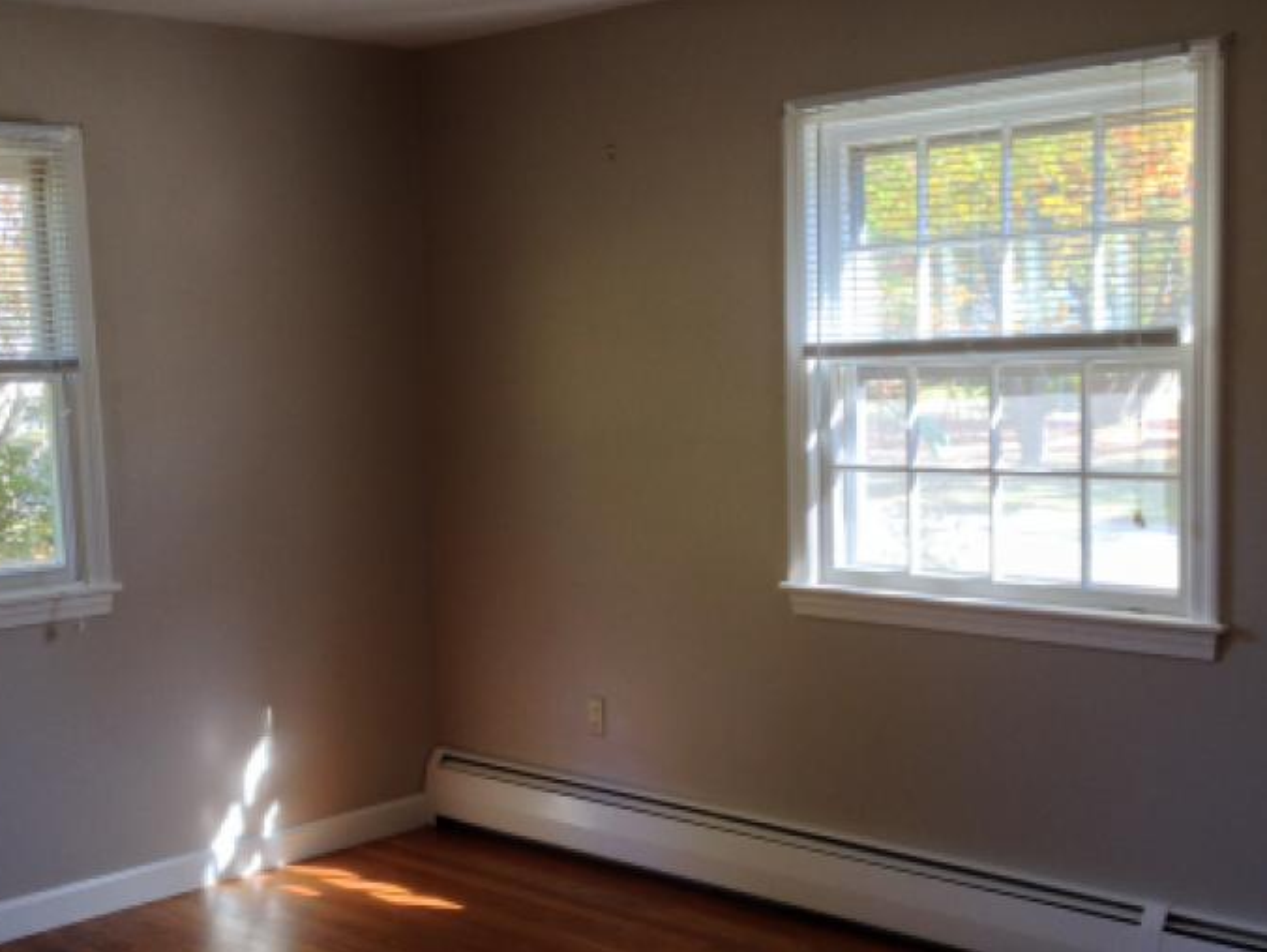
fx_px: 1941
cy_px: 535
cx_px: 632
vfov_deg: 27.5
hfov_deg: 36.1
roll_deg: +2.2
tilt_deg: -9.0
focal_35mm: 53
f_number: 2.4
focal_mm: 4.28
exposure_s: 1/40
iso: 50
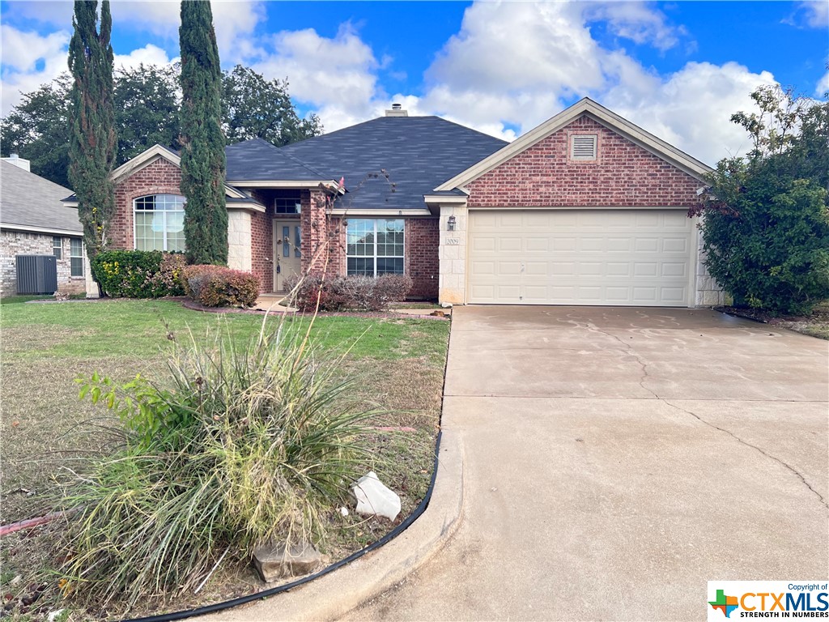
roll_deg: -0.3
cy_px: 311
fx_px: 623
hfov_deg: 67.3
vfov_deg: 53.1
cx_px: 414
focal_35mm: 26
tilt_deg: -1.7
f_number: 1.5
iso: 50
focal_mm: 5.7
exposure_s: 1/1344
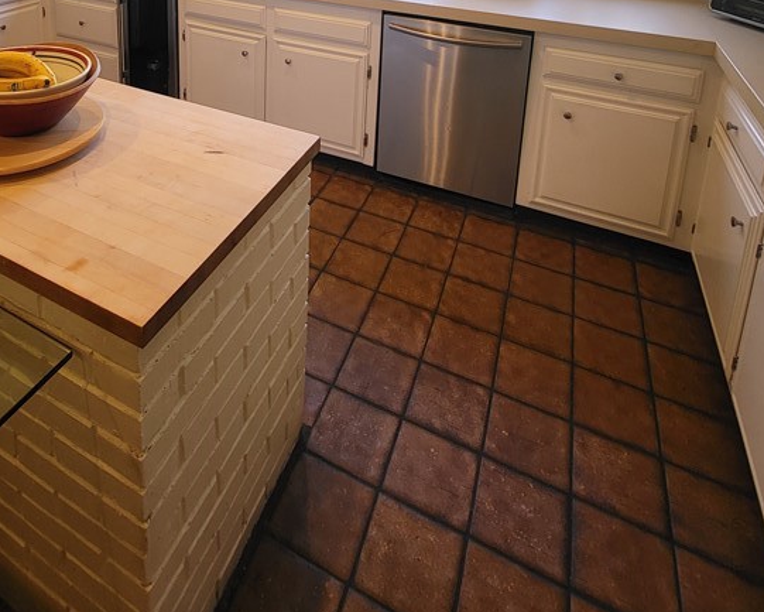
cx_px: 282
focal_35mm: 24
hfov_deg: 69.1
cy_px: -35
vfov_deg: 46.3
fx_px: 543
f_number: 2.2
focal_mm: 1.74
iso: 32
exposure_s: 1/60
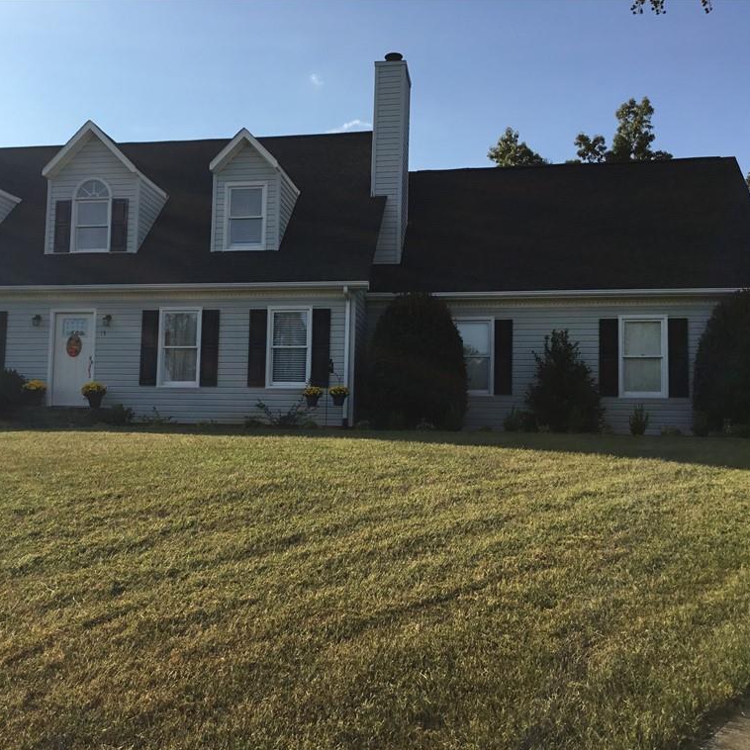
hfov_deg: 44.8
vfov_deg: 44.9
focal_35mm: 37
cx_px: 313
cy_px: 378
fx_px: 907
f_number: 2.4
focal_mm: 3.3
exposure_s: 1/1031
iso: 25
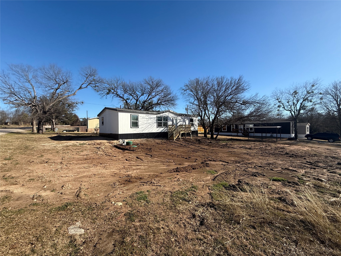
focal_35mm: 14
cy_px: 128
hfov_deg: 102.1
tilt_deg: +0.1
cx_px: 170
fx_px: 138
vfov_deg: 85.7
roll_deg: +1.1
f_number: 2.2
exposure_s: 1/1698
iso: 50
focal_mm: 2.22
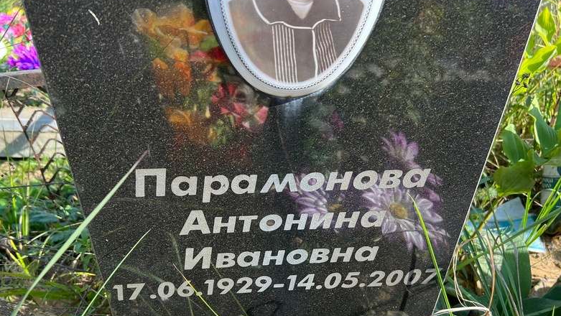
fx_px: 432
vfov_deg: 39.8
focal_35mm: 29
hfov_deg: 66.0
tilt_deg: -32.0
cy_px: 205
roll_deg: +2.7
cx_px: 275
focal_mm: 5.7
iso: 50
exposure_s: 1/743
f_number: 1.5
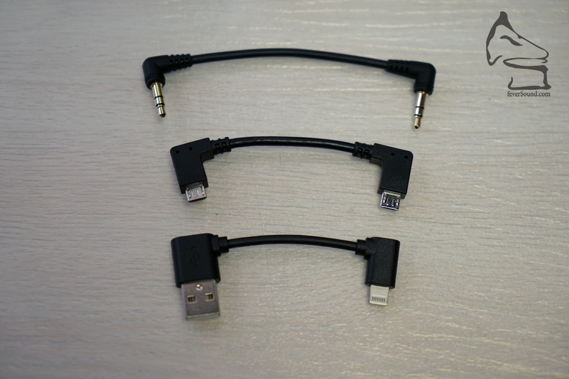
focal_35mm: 70
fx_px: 1106
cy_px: 190
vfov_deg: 19.5
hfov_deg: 28.8
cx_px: 284
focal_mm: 70
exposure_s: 1/60
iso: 200
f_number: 4
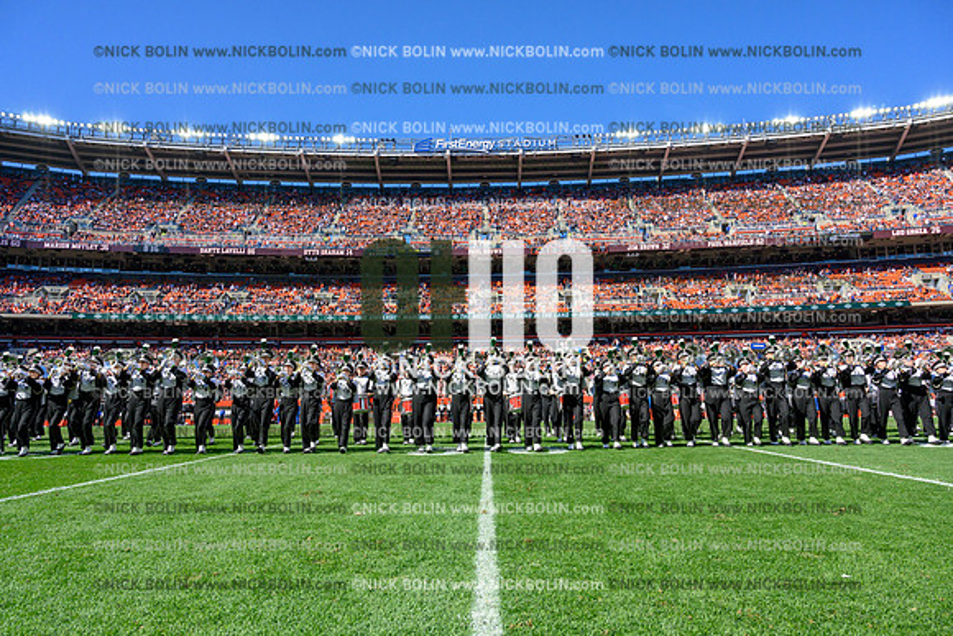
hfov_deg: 73.7
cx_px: 476
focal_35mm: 24
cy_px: 318
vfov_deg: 53.2
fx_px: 635
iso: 1000
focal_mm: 24
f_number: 8
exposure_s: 1/2500
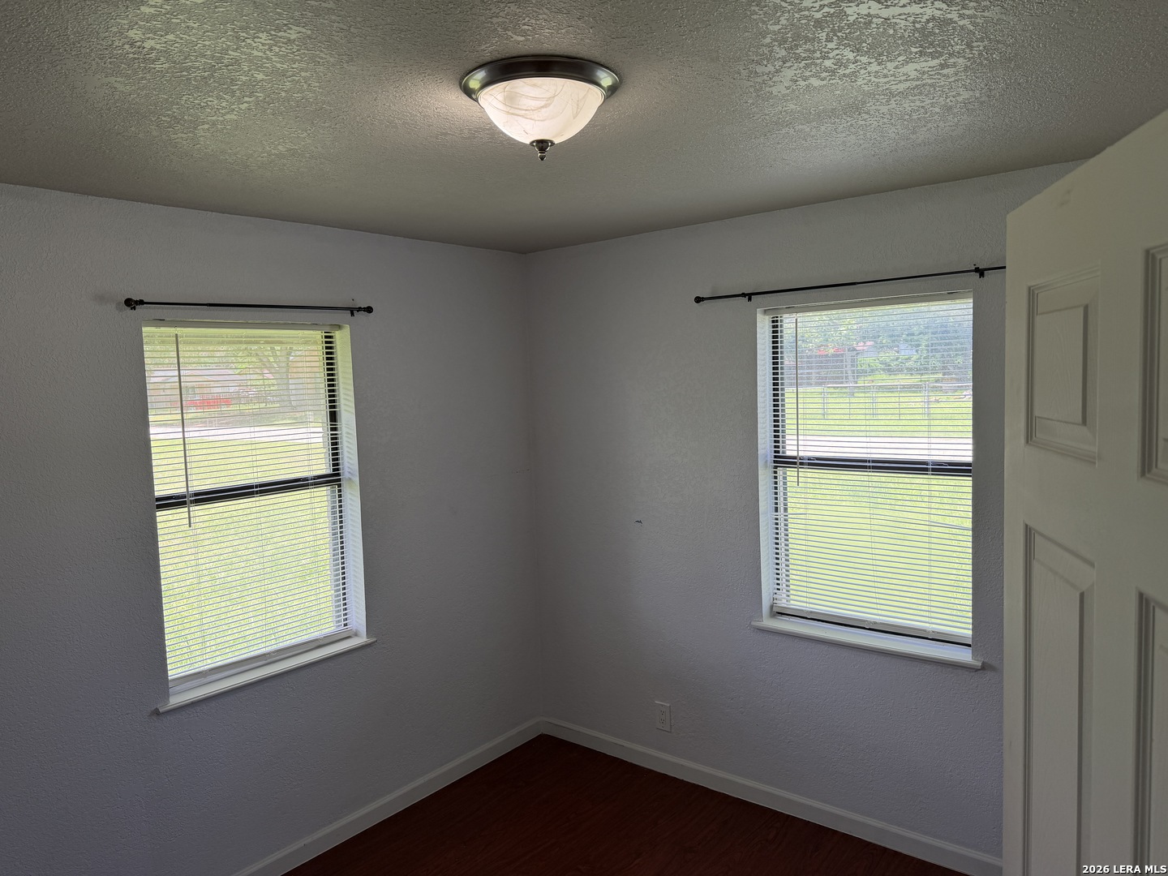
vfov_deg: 56.8
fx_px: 810
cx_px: 584
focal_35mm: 24
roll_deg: +3.0
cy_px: 438
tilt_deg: -4.8
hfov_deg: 71.6
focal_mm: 6.76
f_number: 1.78
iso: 80
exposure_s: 1/212
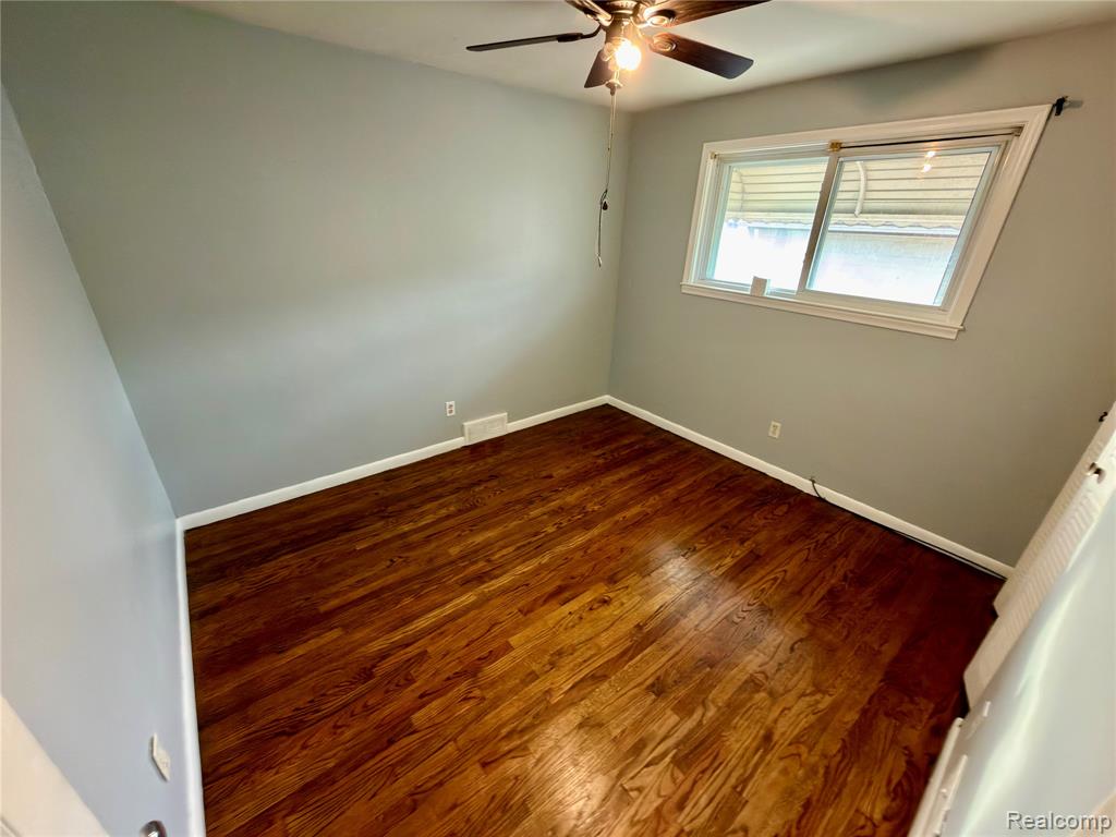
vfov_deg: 85.7
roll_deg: -2.8
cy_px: 418
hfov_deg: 102.1
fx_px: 451
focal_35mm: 14
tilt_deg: -24.5
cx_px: 558
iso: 250
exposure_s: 1/24
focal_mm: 2.22
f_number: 2.2
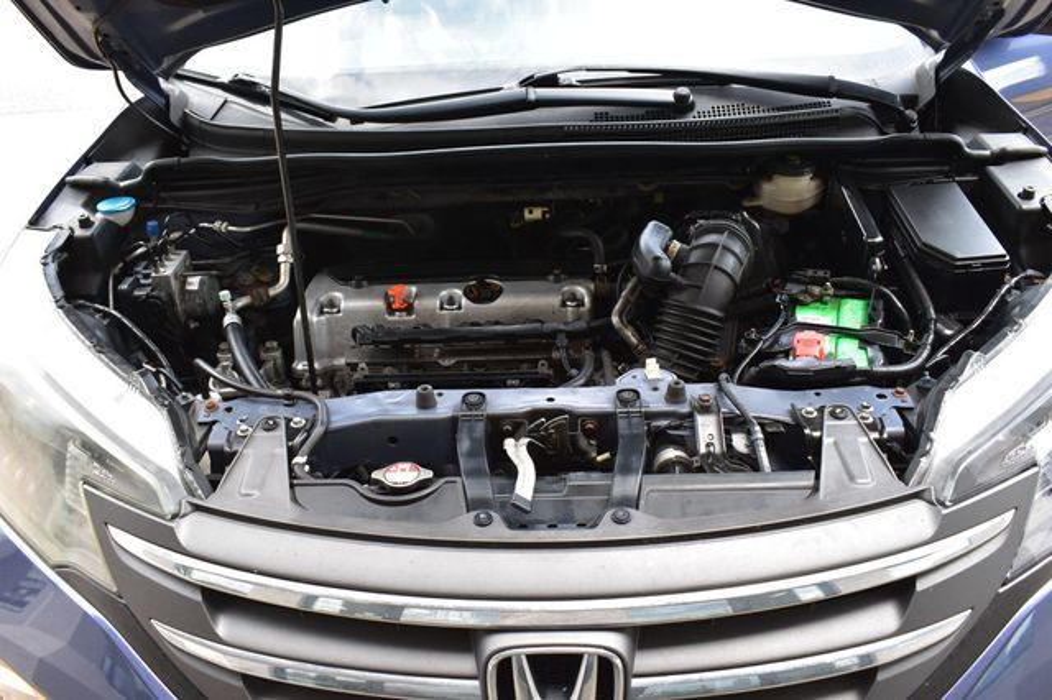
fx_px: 920
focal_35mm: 32
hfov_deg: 59.5
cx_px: 526
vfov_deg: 41.7
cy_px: 350
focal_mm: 21
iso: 400
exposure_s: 1/80
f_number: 8
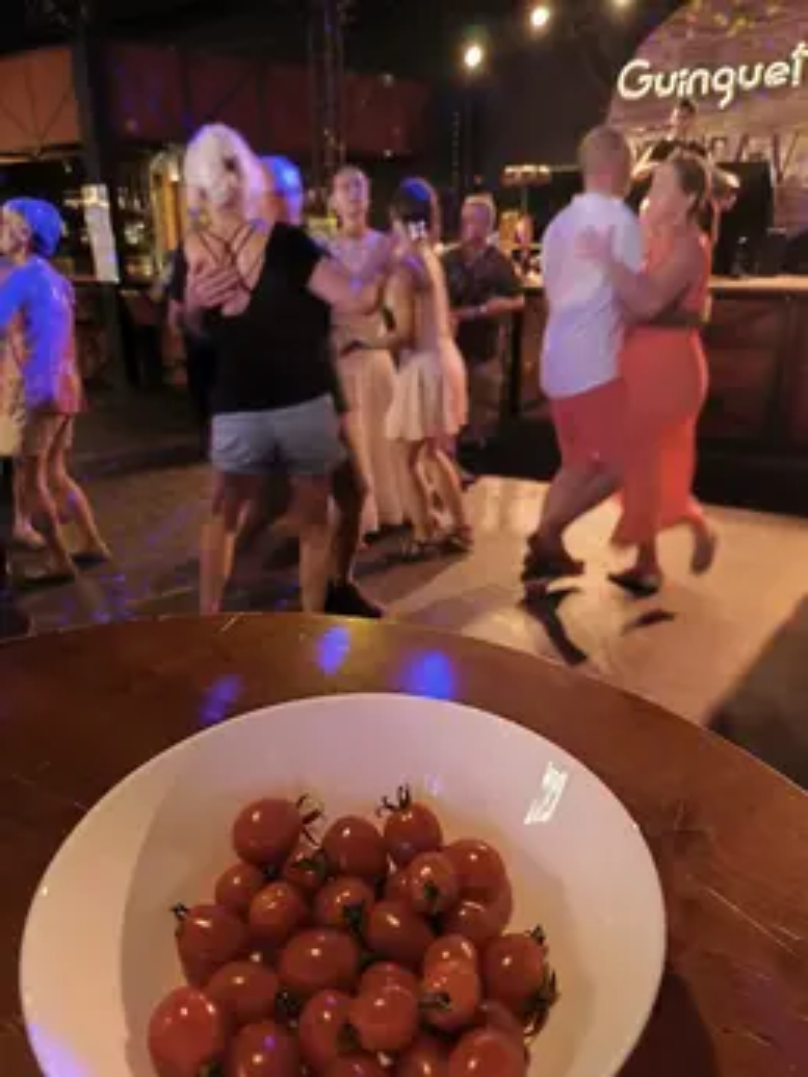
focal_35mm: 23
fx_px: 715
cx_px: 404
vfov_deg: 73.9
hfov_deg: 58.9
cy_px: 538
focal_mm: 6.18
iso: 4000
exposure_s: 1/16.7
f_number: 1.65
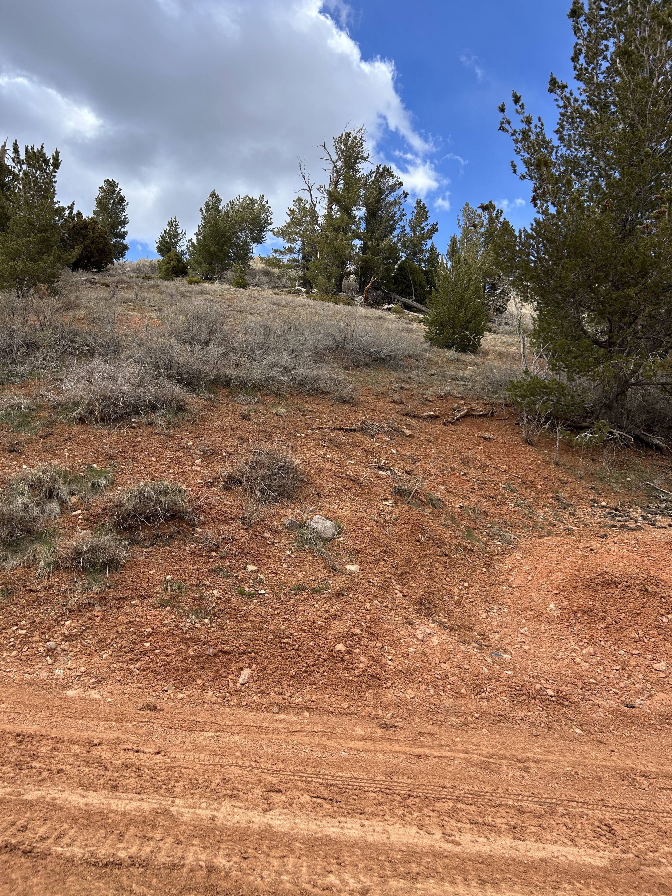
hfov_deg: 53.1
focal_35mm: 26
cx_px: 336
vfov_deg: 67.3
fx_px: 673
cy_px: 448
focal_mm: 5.7
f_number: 1.5
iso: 50
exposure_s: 1/1808
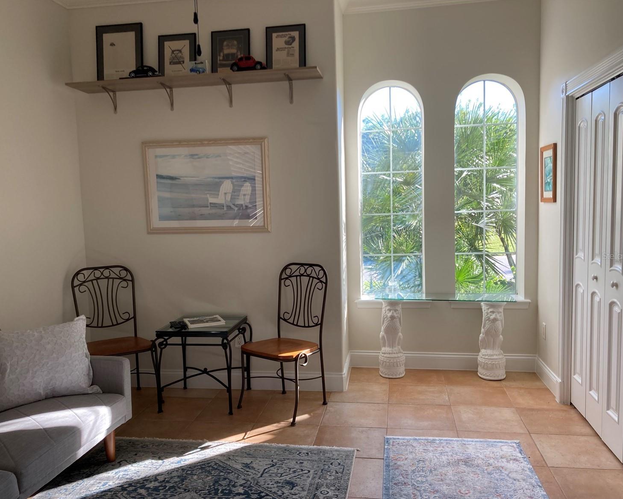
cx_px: 301
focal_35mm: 30
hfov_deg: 58.8
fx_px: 553
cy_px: 255
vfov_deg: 48.5
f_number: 1.8
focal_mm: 3.99
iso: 25
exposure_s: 1/121
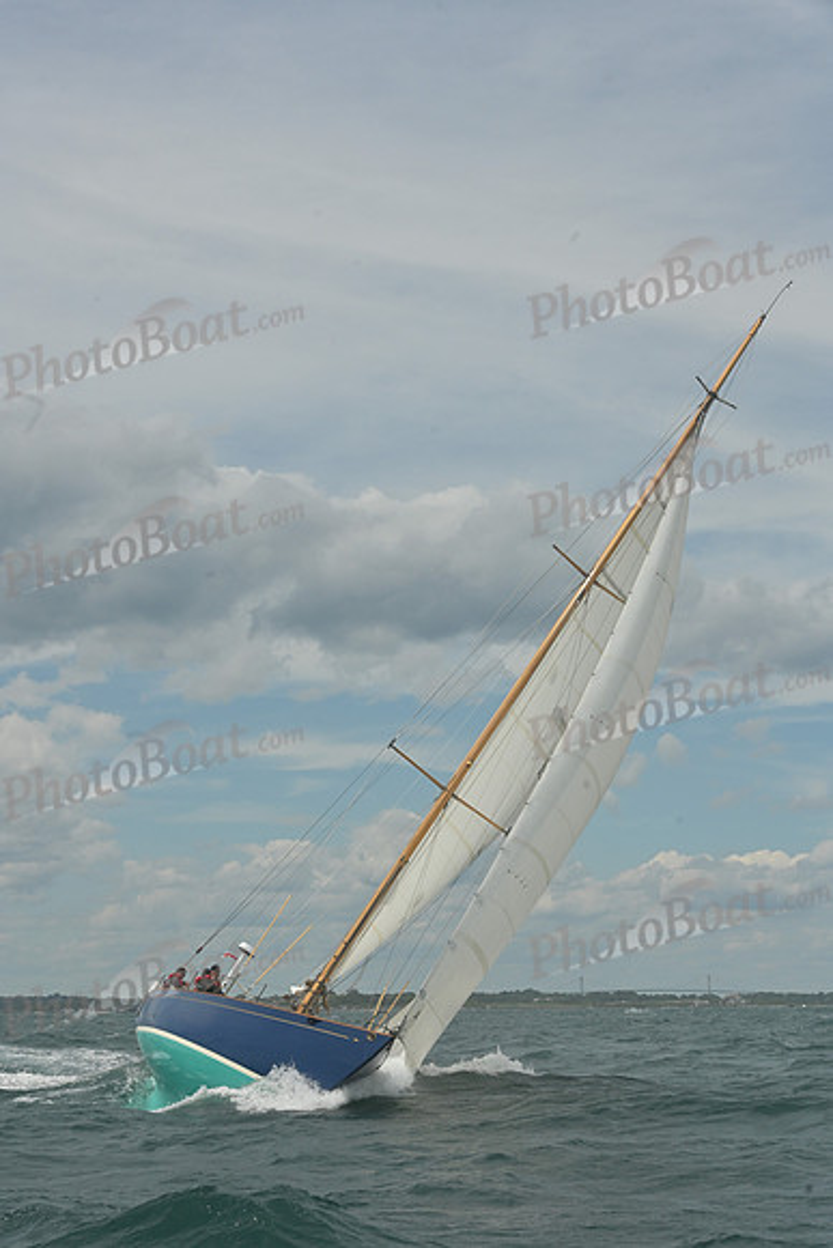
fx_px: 2428
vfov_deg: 28.8
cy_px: 624
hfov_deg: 19.5
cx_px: 416
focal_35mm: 70
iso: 320
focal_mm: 70
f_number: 13
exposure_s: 1/1250
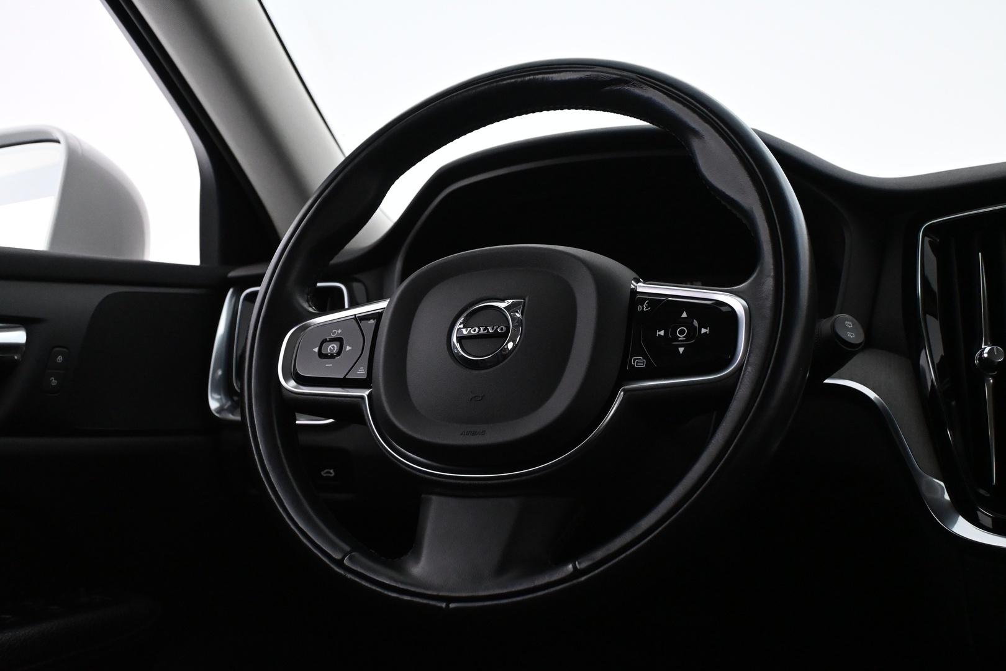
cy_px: 336
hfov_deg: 46.4
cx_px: 503
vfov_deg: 31.9
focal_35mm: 42
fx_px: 1174
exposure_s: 1/60
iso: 4000
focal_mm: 28
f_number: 4.5
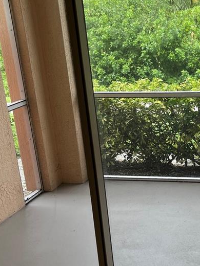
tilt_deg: -19.1
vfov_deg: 32.1
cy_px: 158
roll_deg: +2.5
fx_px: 462
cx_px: 193
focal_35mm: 60
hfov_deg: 23.5
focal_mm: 5.1
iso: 50
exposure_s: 1/404
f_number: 1.6
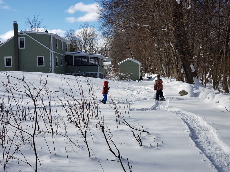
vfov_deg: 28.0
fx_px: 346
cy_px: 86
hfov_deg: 36.8
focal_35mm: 52
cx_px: 115
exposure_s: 1/897
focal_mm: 6
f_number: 2.4
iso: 32
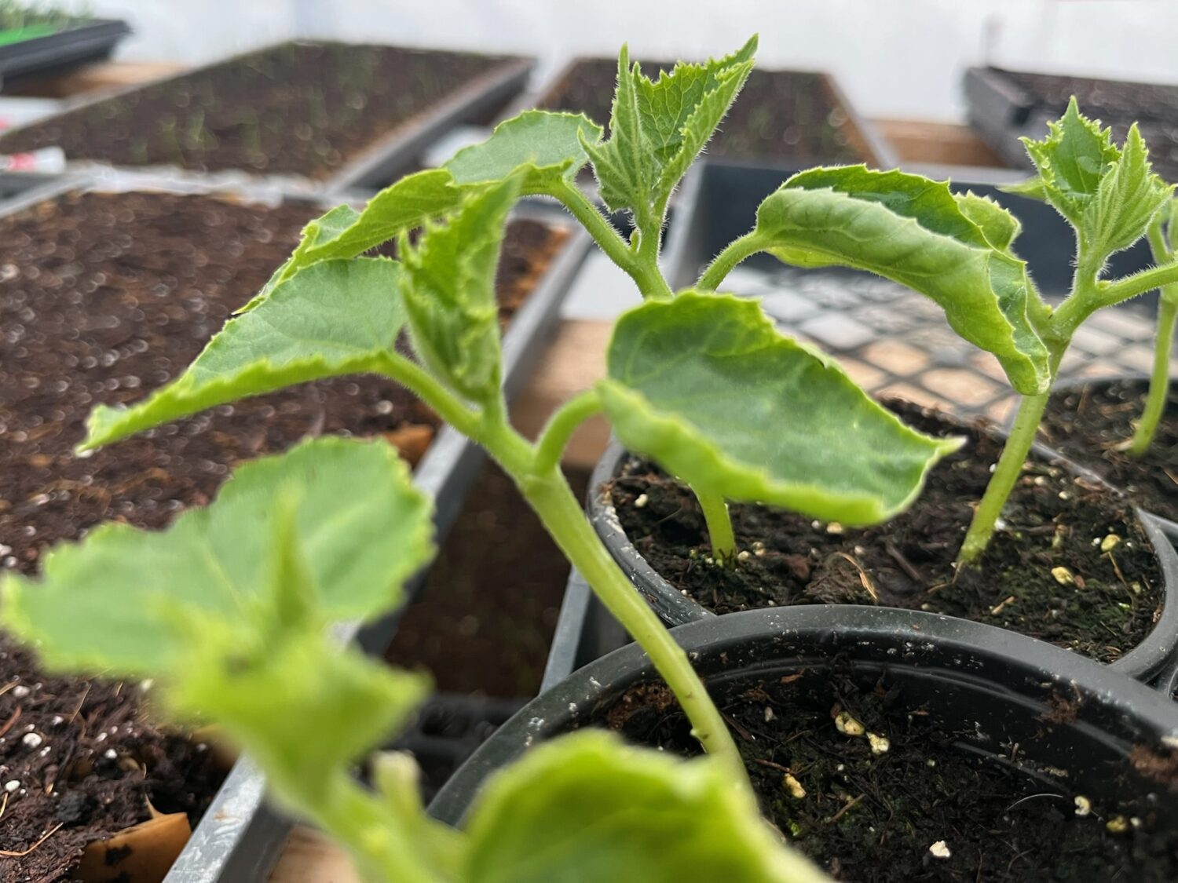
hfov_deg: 67.3
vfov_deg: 53.1
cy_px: 442
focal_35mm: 26
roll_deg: -4.4
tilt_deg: -29.2
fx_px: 885
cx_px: 589
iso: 125
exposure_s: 1/74
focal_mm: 5.1
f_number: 1.6
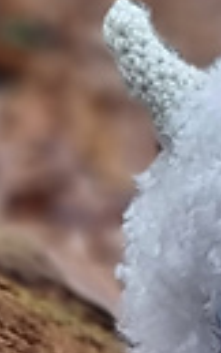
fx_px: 1210
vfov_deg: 15.3
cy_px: 523
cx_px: 359
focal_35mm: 126
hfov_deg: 10.0
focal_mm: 6.7
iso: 320
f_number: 1.8
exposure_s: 1/100
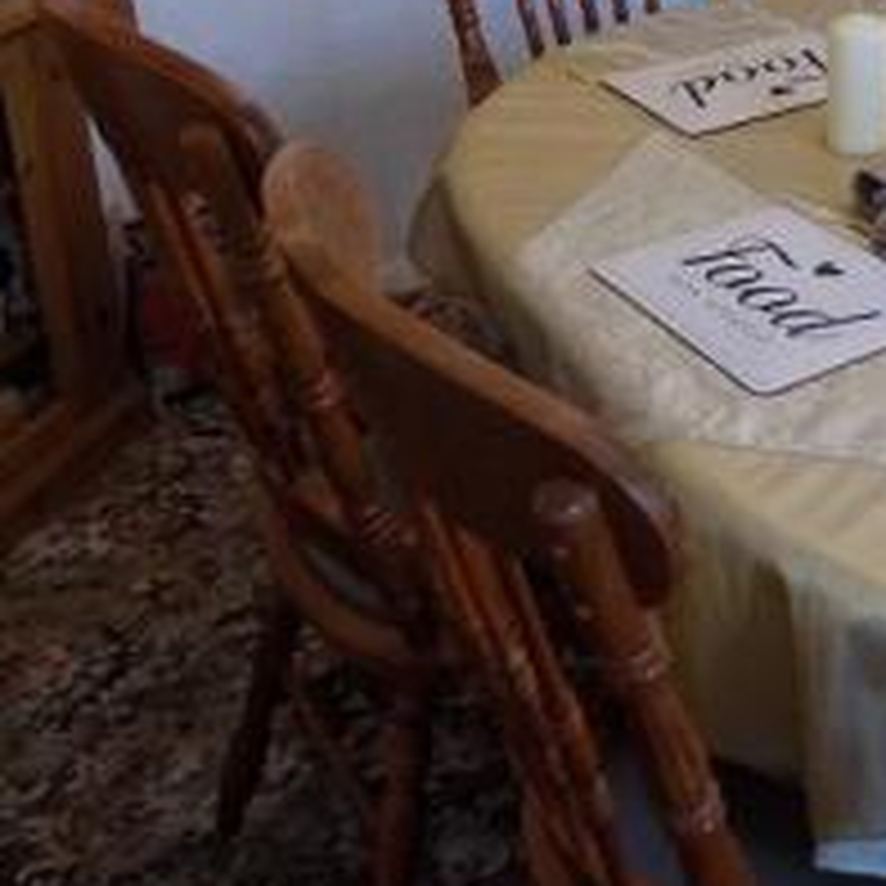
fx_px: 1737
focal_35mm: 60
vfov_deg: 26.9
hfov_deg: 26.0
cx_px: 1023
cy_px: -16
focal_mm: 4
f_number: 3.1
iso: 180
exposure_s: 1/30
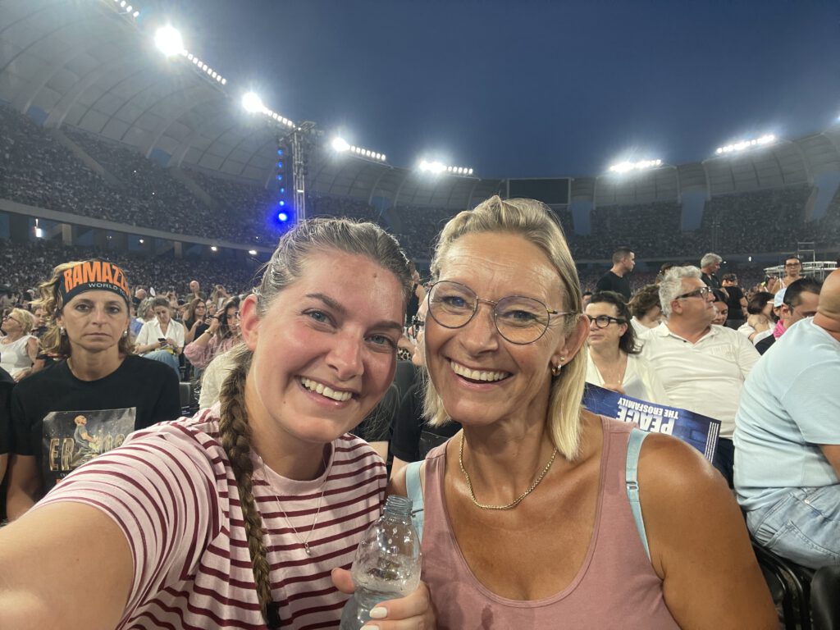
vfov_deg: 58.9
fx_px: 558
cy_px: 315
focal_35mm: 23
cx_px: 420
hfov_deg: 73.9
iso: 100
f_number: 2.2
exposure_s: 1/50
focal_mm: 2.71
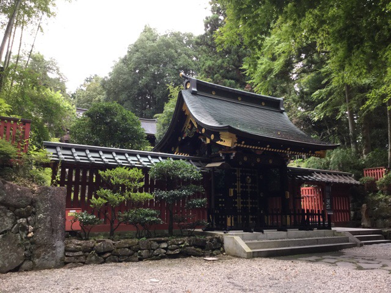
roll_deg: -3.0
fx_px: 350
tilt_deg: +9.9
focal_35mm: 31
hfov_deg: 58.4
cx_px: 196
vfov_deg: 45.4
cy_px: 146
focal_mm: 3.3
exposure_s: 1/40
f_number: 2.4
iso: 25
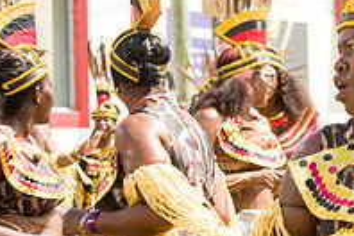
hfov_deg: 9.9
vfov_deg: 6.7
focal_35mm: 205
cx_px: 392
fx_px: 2016
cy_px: 109
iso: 100
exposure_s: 1/160
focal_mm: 70
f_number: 6.3
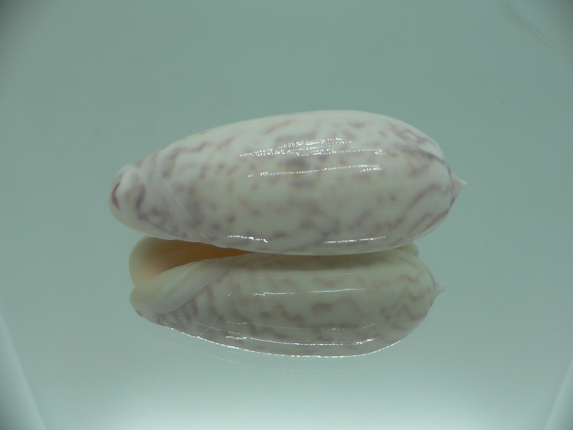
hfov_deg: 52.6
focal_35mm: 35
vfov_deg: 40.7
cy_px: 215
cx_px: 286
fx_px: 579
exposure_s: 1/60
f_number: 2.8
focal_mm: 4.6
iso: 80
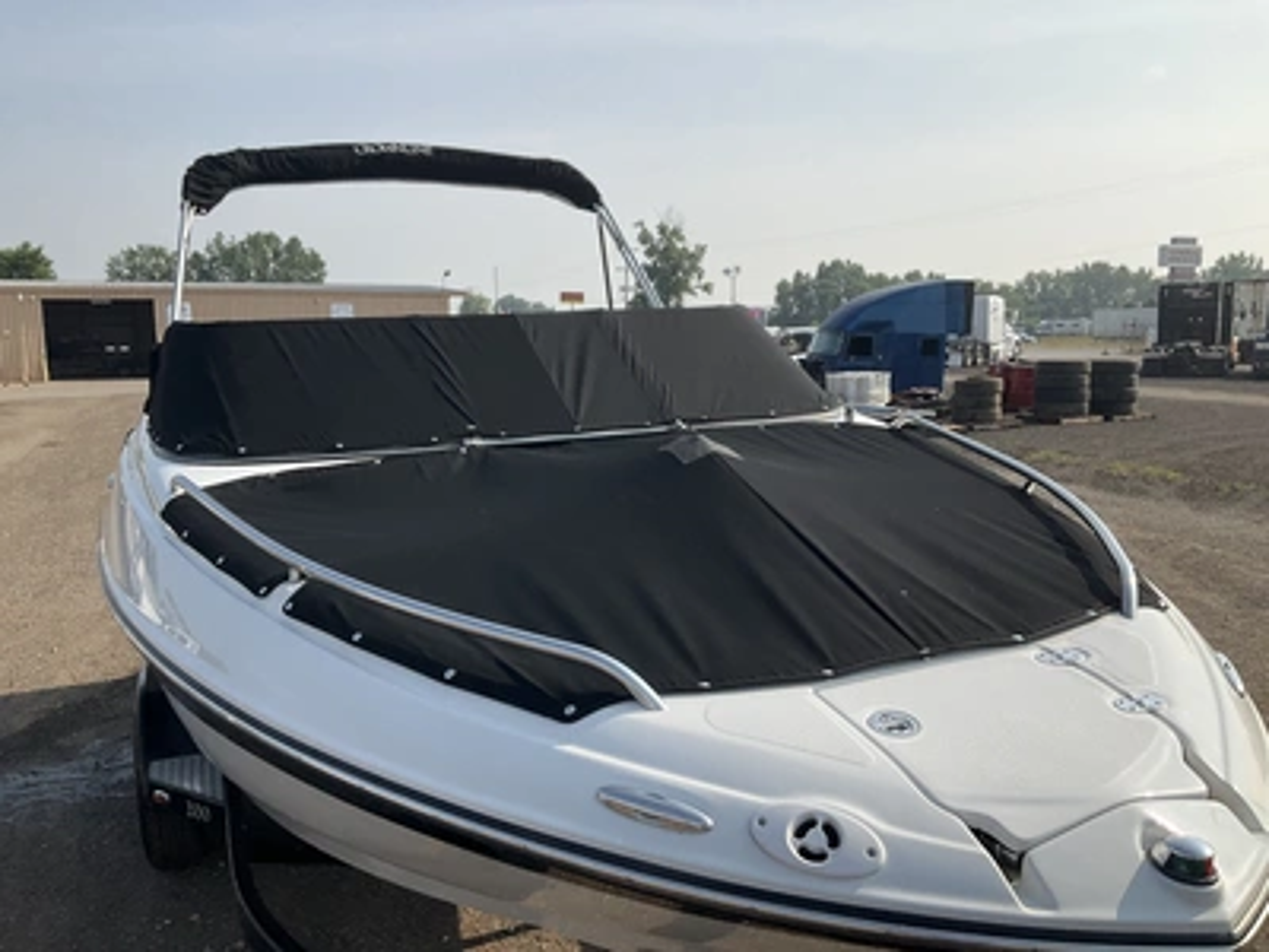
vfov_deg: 48.2
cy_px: 476
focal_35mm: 29
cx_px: 634
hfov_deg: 61.7
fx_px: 1063
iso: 25
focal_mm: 3
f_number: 1.8
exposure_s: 1/2320
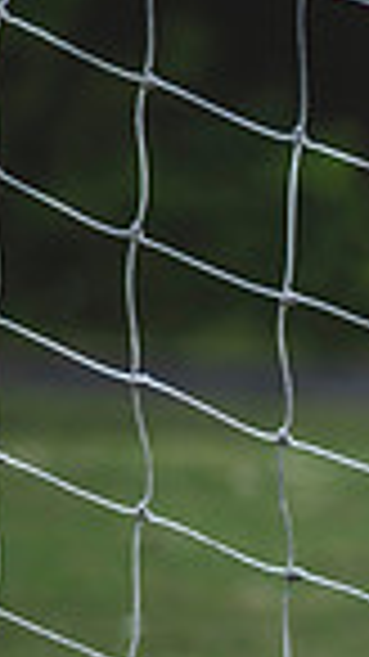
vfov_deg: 5.8
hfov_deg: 3.2
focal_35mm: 370
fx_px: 6443
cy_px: 466
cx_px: 1134
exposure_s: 1/320
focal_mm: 85
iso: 100
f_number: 1.8
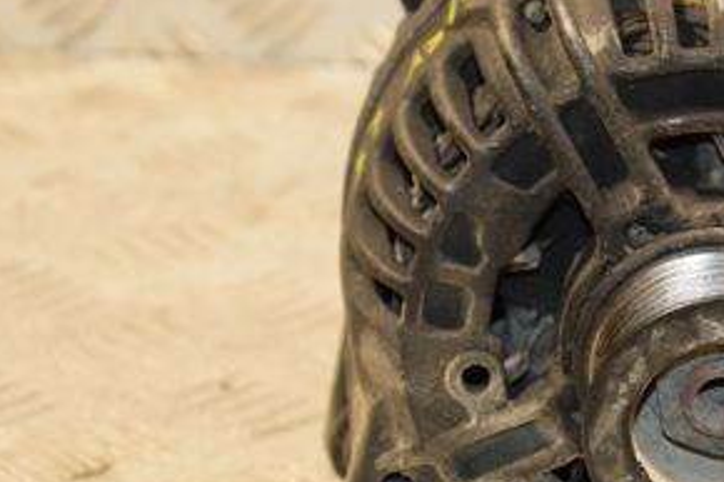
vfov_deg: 8.0
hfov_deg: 11.9
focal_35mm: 172
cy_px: 267
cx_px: 614
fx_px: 3457
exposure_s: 1/160
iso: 800
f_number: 5
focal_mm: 52
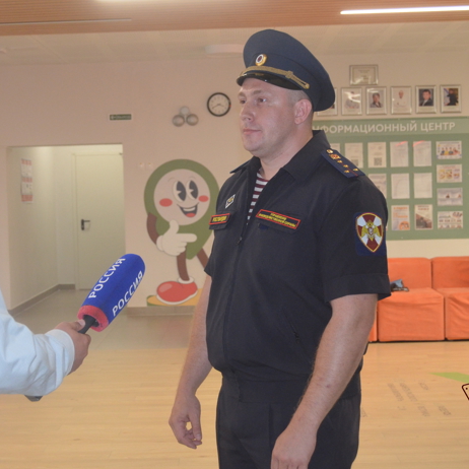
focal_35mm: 73
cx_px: 168
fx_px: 1114
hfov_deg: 23.7
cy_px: 223
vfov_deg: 23.8
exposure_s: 1/60
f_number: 4.5
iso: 1800
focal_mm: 35
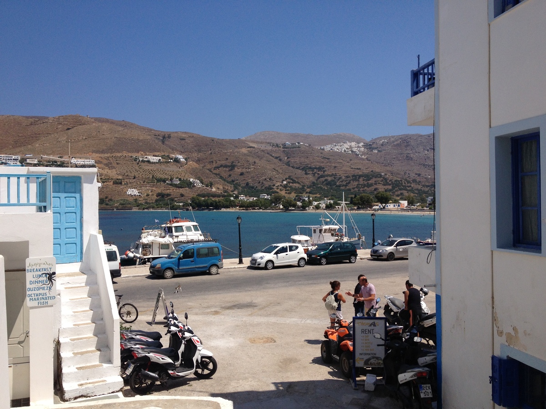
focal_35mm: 35
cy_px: 204
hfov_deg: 52.6
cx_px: 273
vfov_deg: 40.7
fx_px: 552
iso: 50
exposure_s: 1/3067
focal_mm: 4.28
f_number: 2.4
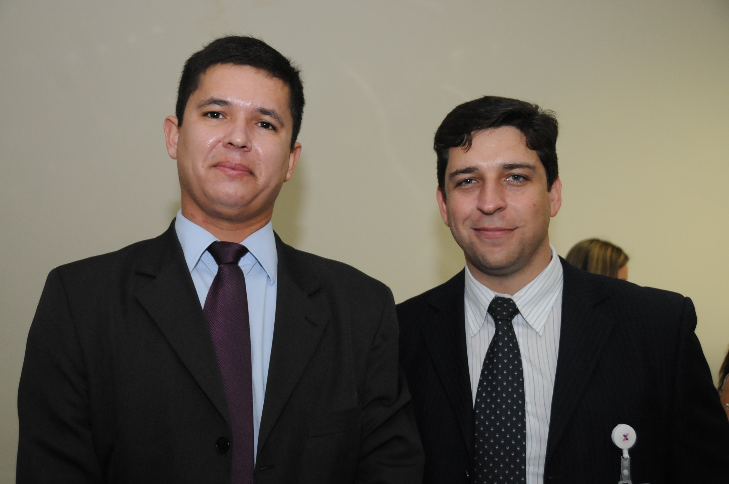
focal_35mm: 48
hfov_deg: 41.2
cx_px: 364
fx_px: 971
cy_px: 242
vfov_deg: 28.0
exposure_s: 1/125
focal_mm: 32
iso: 1000
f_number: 4.2
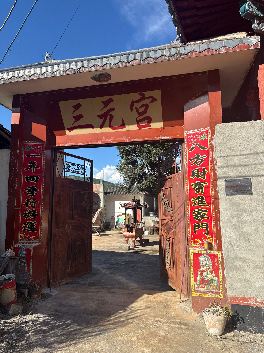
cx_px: 132
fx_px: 244
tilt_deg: +7.8
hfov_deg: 56.8
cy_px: 176
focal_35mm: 24
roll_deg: -0.1
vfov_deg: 71.6
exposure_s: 1/3425
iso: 80
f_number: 1.78
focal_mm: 6.76
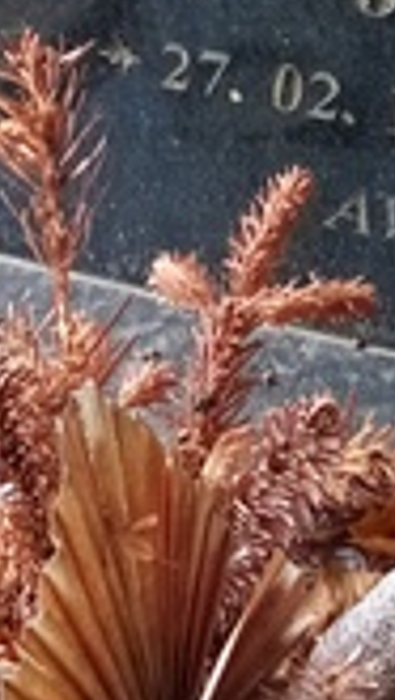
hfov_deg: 10.9
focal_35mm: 110
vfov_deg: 18.7
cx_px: 442
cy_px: -59
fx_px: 2045
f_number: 1.8
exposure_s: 1/146
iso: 110
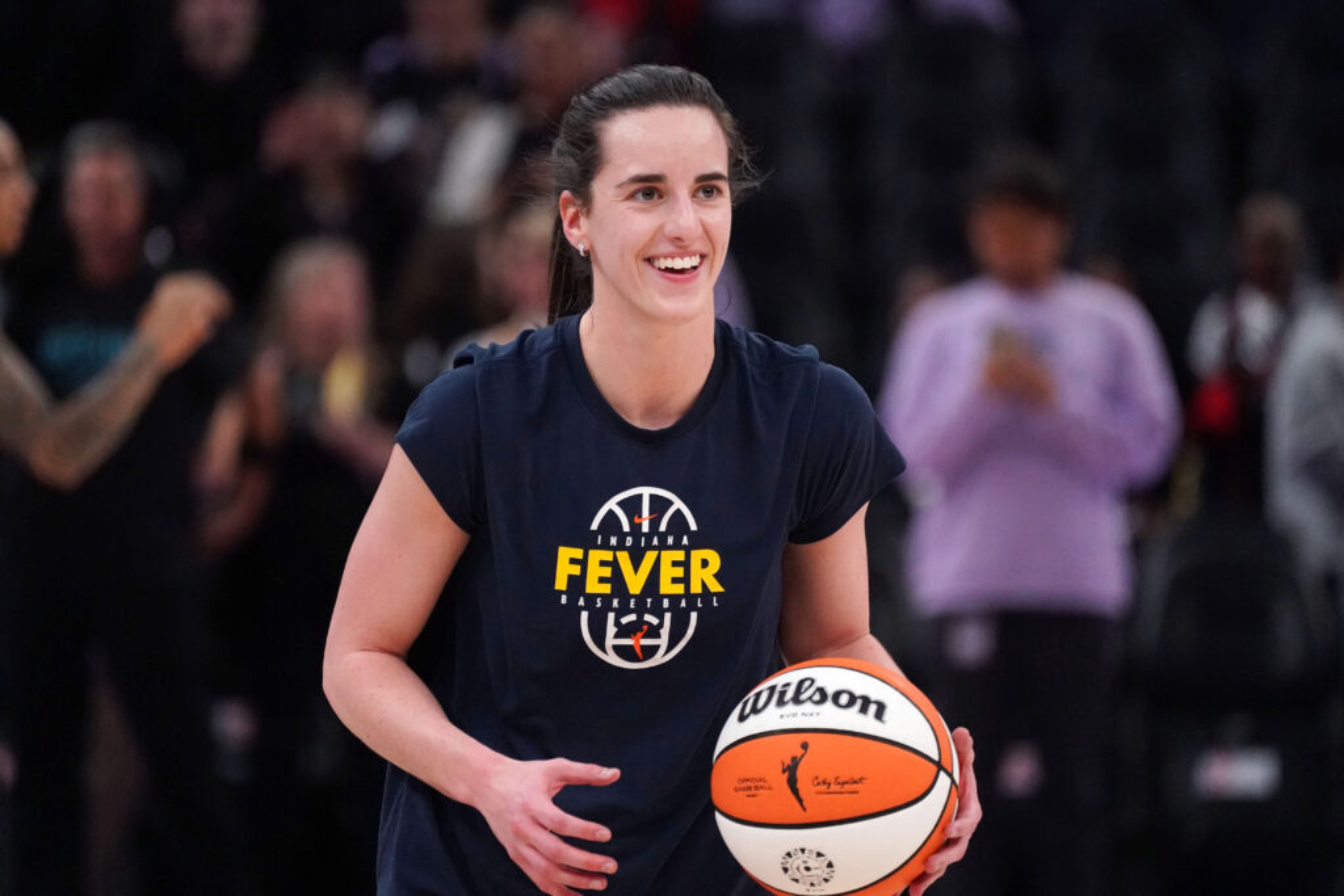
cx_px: 672
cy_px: 448
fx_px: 14710
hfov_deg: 5.2
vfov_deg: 3.5
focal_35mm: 394
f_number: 5.6
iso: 8000
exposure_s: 1/1600
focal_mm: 394
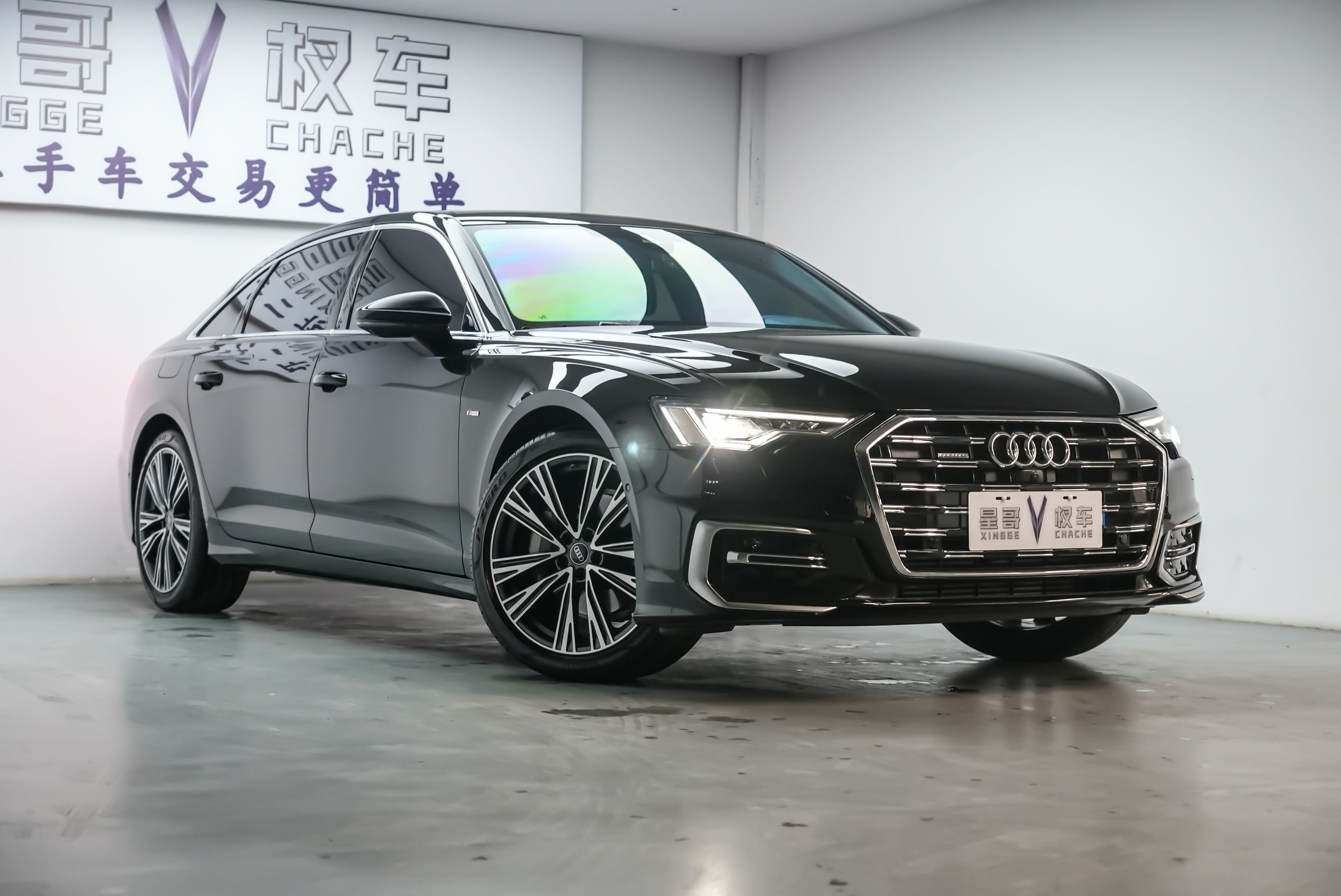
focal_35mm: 61
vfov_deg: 22.3
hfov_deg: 32.9
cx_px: 670
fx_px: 2273
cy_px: 448
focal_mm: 61
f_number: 4
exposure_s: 1/125
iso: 3200
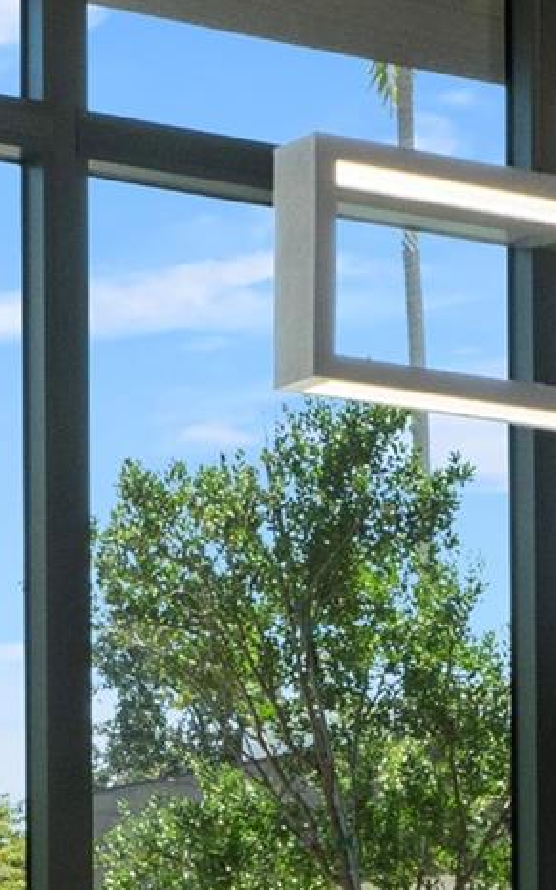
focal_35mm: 130
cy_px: 1072
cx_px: 558
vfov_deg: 15.5
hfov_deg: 10.0
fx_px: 3154
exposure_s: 1/2
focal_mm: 19.5
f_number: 14
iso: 800
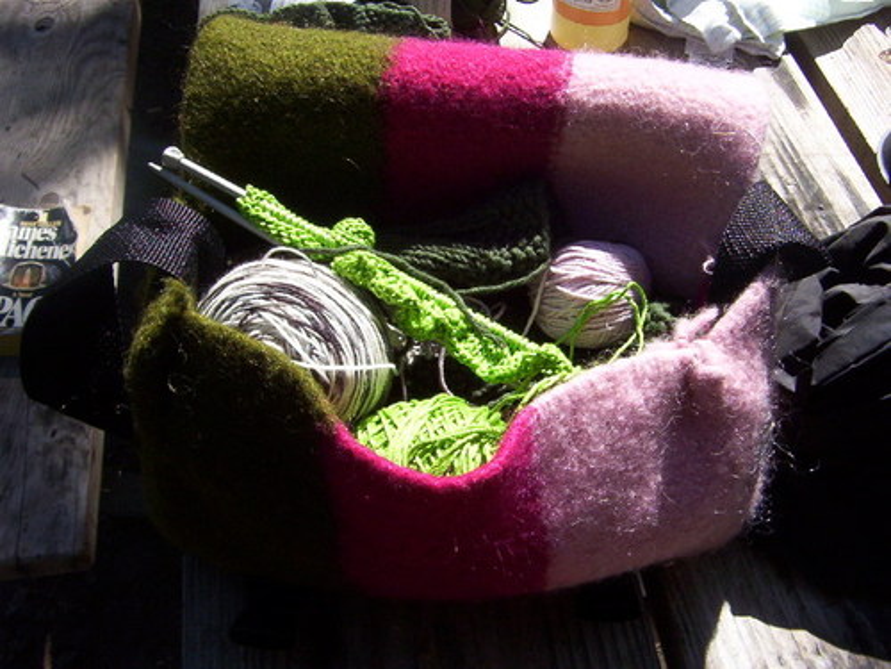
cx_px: 446
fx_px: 927
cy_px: 334
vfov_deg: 39.7
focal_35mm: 36
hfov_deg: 51.4
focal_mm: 5.54
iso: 100
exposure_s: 1/373
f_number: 5.24
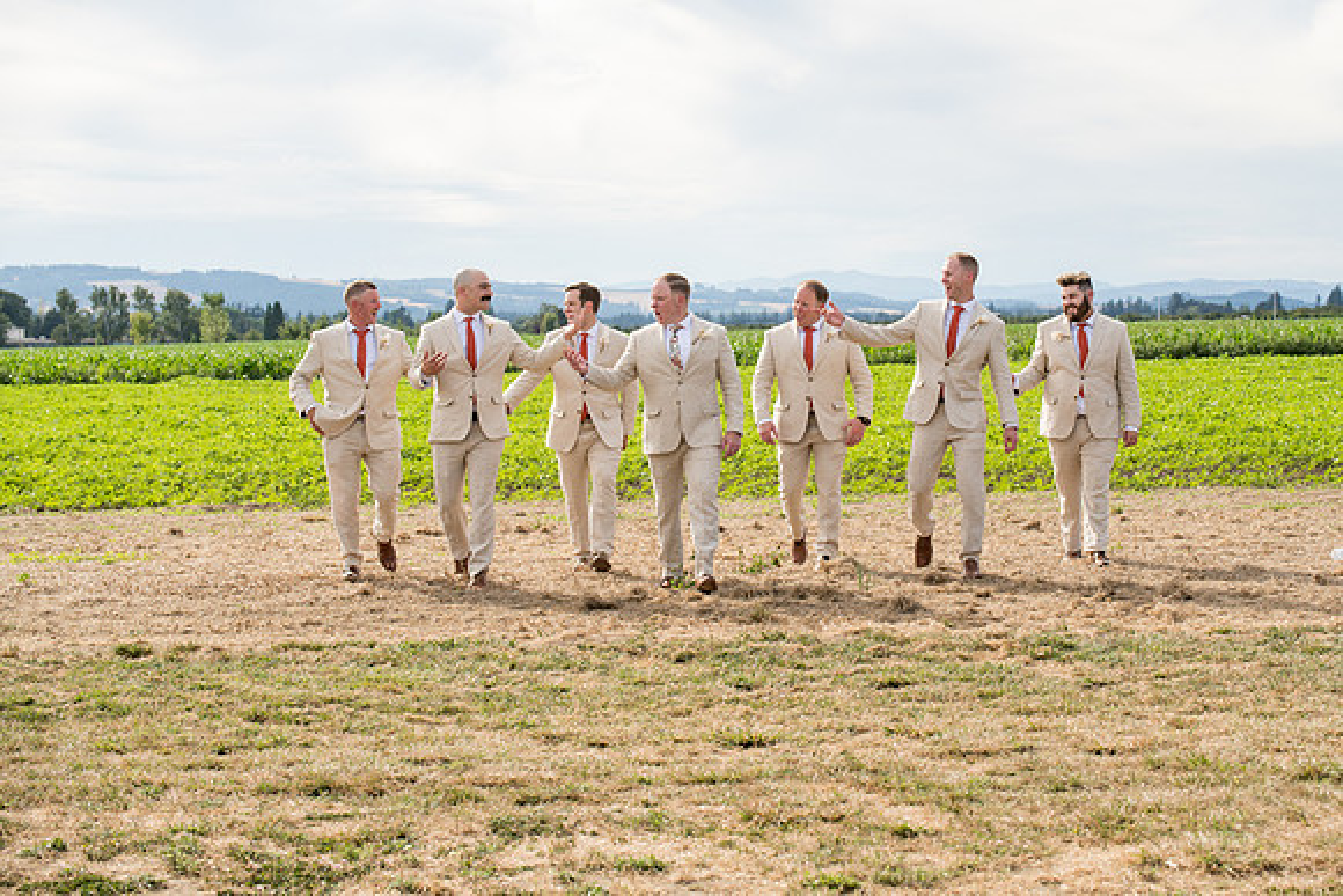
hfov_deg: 28.8
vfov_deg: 19.5
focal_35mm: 70
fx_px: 2612
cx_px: 672
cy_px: 448
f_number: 6.3
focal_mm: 70
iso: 250
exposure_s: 1/500
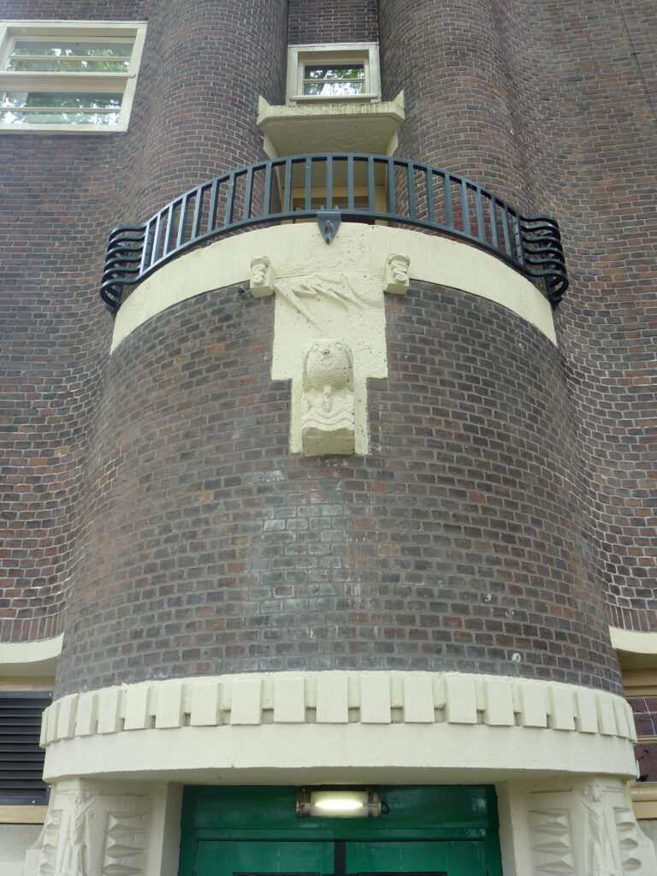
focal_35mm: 29
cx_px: 328
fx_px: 734
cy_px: 438
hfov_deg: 48.2
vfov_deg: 61.7
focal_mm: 4.7
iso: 80
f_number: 3.4
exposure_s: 1/60
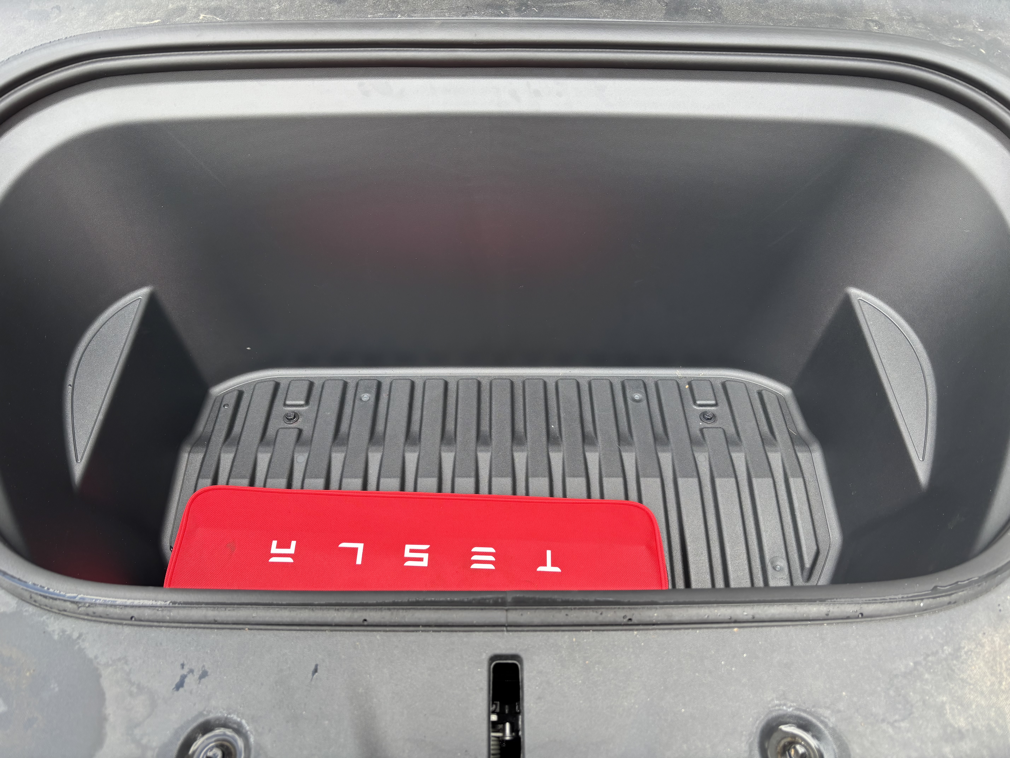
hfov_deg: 67.3
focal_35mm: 26
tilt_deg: -47.0
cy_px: 379
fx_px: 759
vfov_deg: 53.1
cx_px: 505
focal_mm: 5.96
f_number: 1.6
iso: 50
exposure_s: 1/120
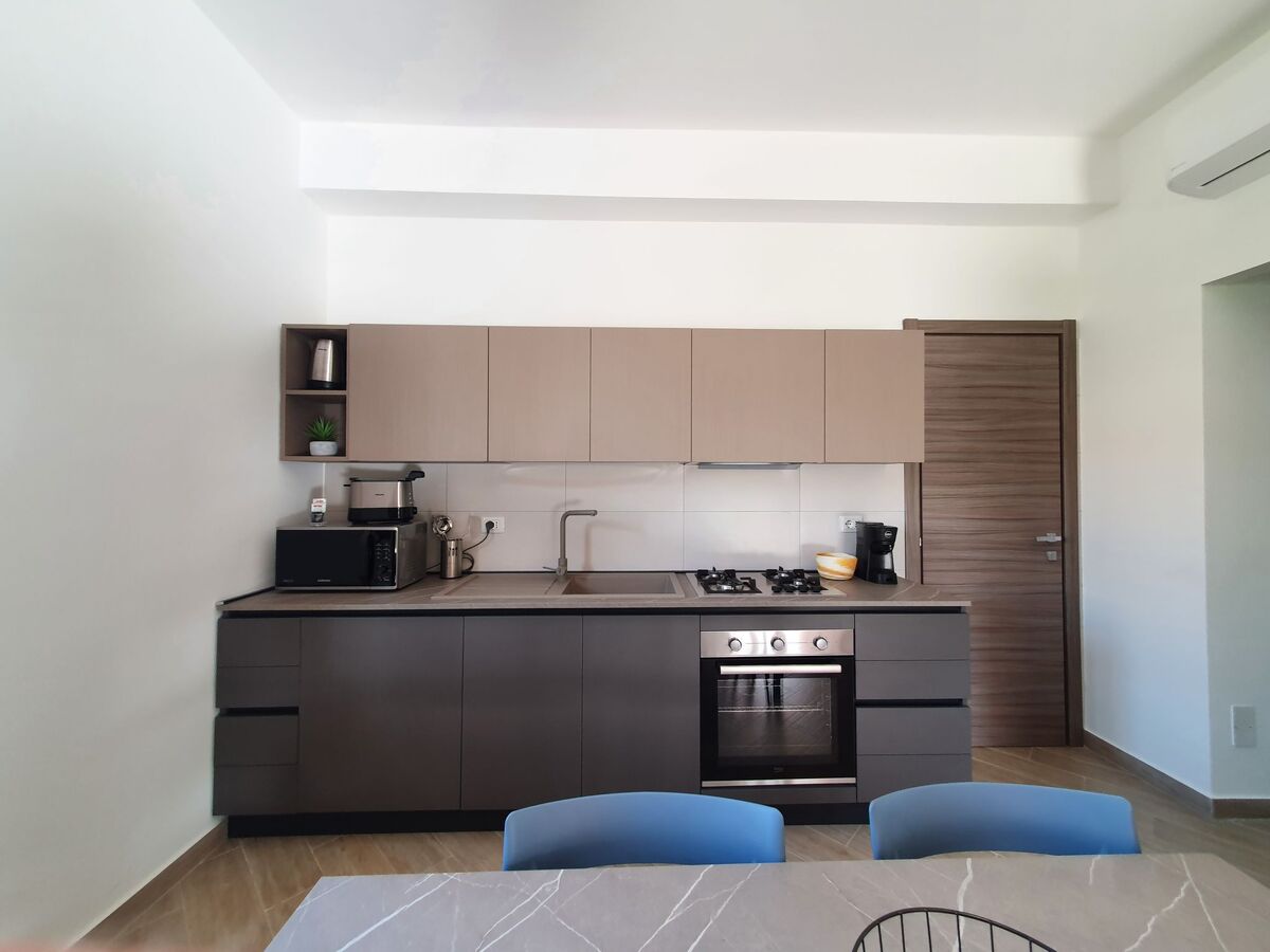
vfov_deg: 89.9
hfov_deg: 106.2
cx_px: 635
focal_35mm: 13
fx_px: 477
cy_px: 476
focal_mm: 1.8
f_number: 2.2
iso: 100
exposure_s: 1/50
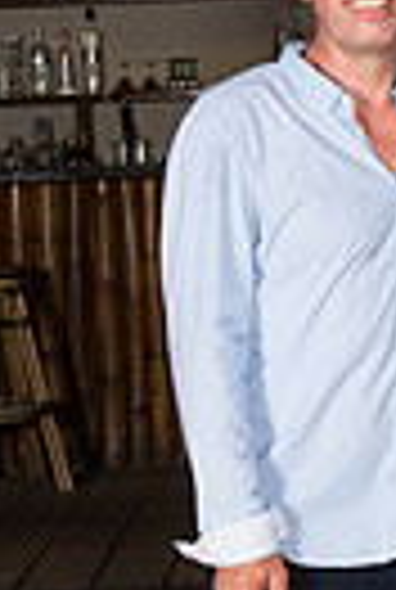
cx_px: 441
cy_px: 356
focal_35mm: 144
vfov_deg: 14.2
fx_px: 2363
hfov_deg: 9.5
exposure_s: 1/80
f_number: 5.6
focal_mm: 42
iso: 500
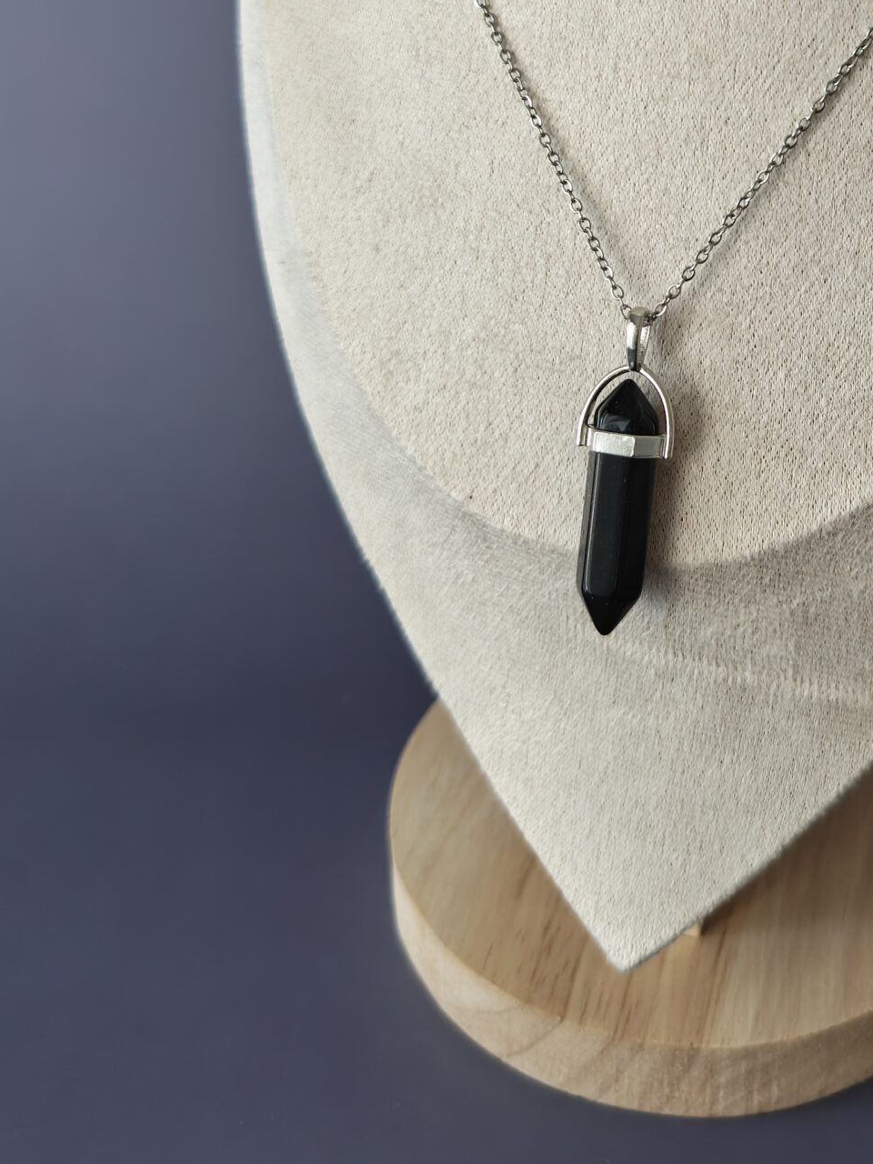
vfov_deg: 37.5
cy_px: 154
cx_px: 709
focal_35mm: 48
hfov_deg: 29.5
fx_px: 1614
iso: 353
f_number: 1.68
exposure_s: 1/50
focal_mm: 6.57
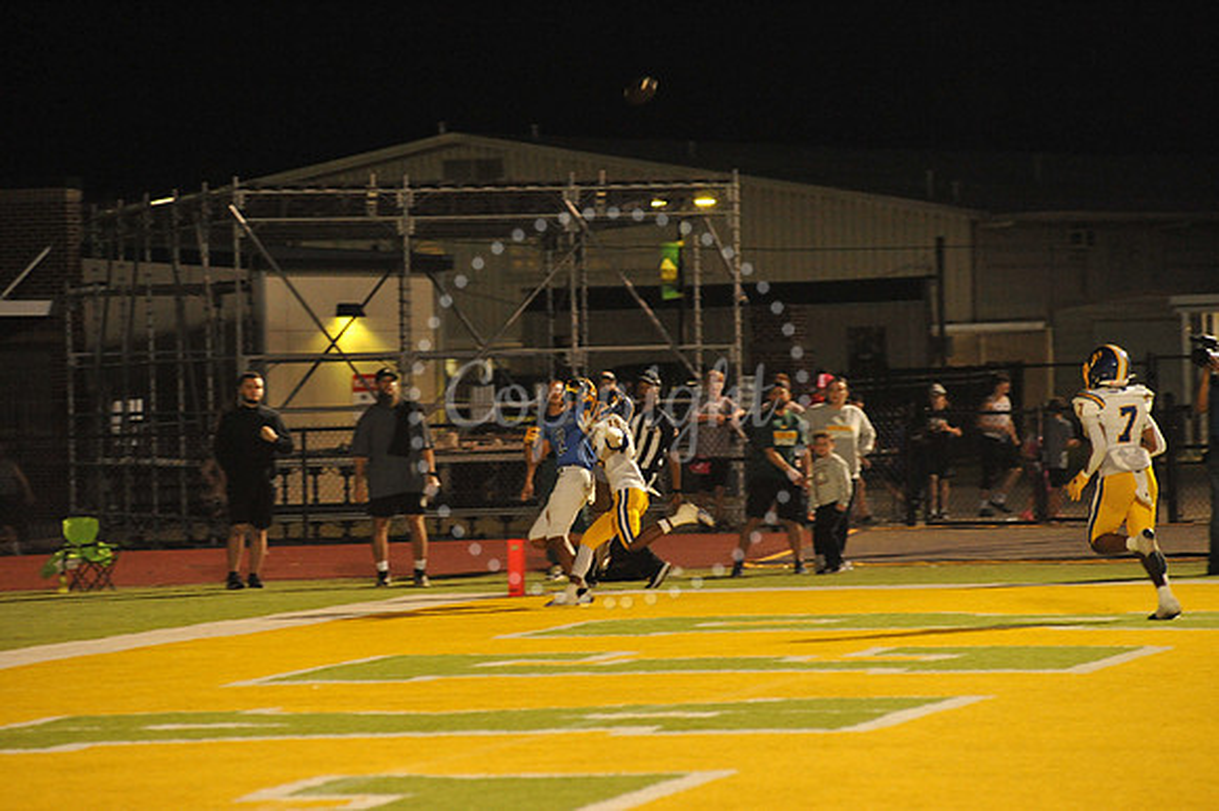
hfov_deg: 10.3
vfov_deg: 6.9
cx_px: 610
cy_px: 406
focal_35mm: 200
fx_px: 6768
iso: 5000
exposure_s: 1/200
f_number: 5.6
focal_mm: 200
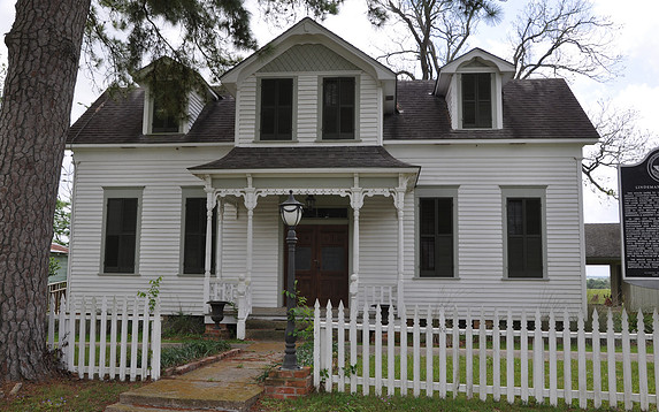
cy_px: 203
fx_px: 611
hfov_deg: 56.7
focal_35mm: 34
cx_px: 331
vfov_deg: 37.3
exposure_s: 1/125
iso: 200
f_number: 11
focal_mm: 22
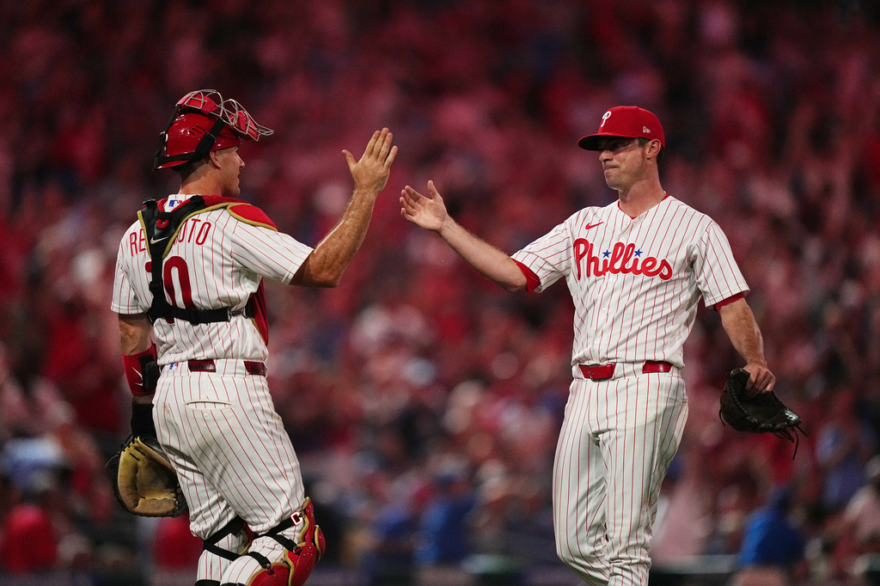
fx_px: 9774
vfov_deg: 3.4
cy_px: 293
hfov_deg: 5.2
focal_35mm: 400
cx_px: 440
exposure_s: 1/1600
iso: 3200
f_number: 2.8
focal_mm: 400
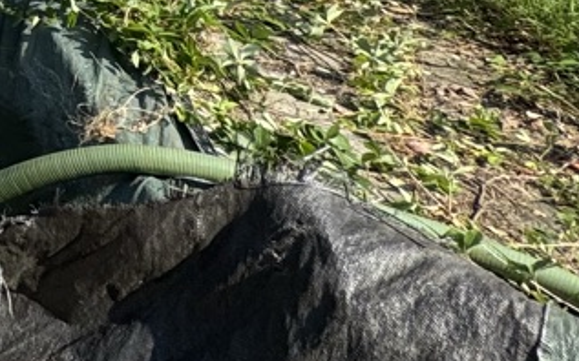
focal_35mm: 75
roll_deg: +0.1
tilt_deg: -8.5
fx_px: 1183
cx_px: -645
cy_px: -396
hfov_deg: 17.4
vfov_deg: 14.1
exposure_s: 1/641
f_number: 2.2
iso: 40
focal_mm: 2.22
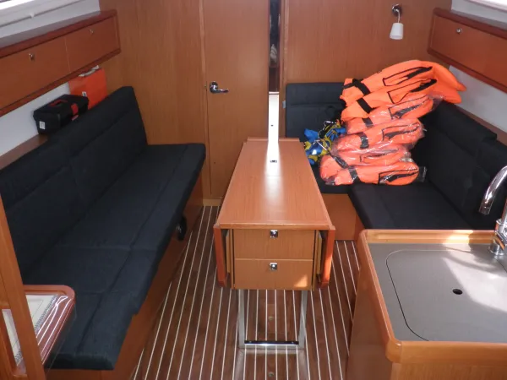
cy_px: 190
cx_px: 254
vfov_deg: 39.7
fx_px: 527
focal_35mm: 36
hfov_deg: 51.4
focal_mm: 6.3
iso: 160
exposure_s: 1/30
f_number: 3.5
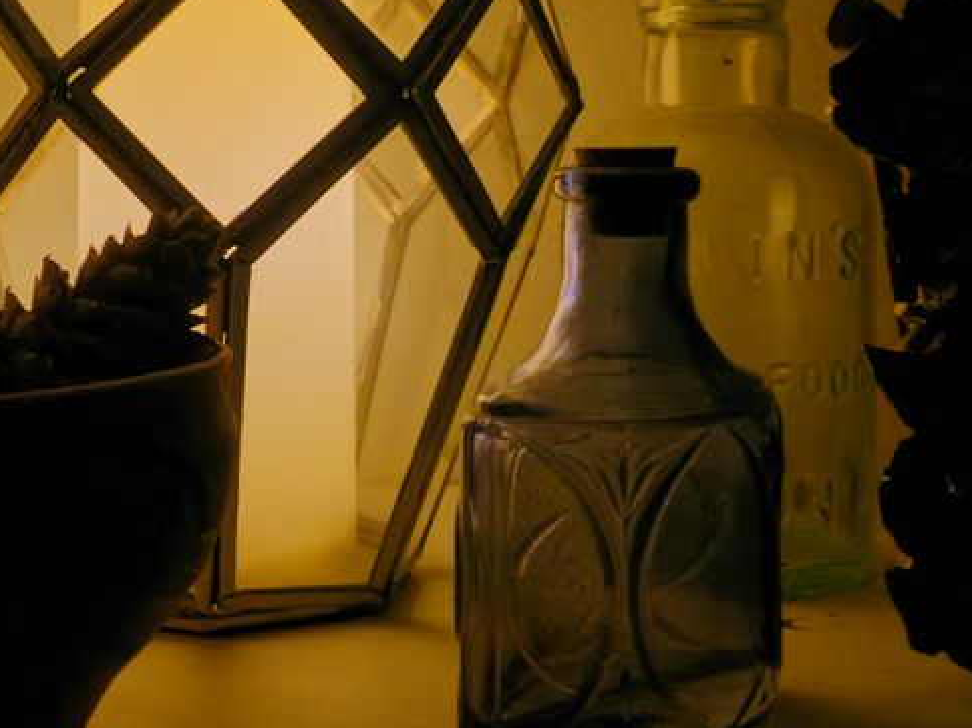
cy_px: 119
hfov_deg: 30.8
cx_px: 185
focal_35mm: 61
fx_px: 1712
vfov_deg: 23.6
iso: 1000
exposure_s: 1/10
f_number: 1.7
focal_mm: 6.3
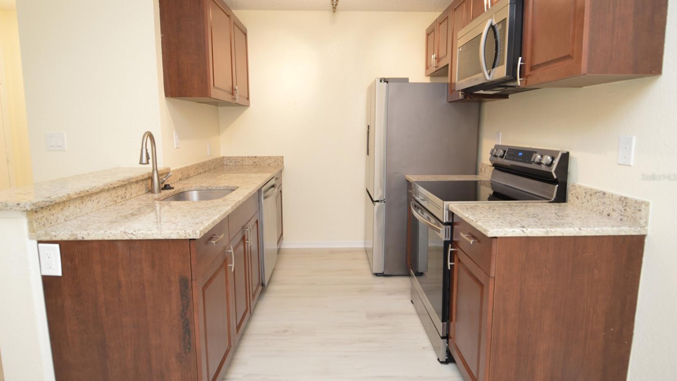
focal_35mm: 19
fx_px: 341
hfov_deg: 89.6
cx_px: 338
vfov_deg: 58.3
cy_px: 177
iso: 640
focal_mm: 12
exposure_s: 1/60
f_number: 4
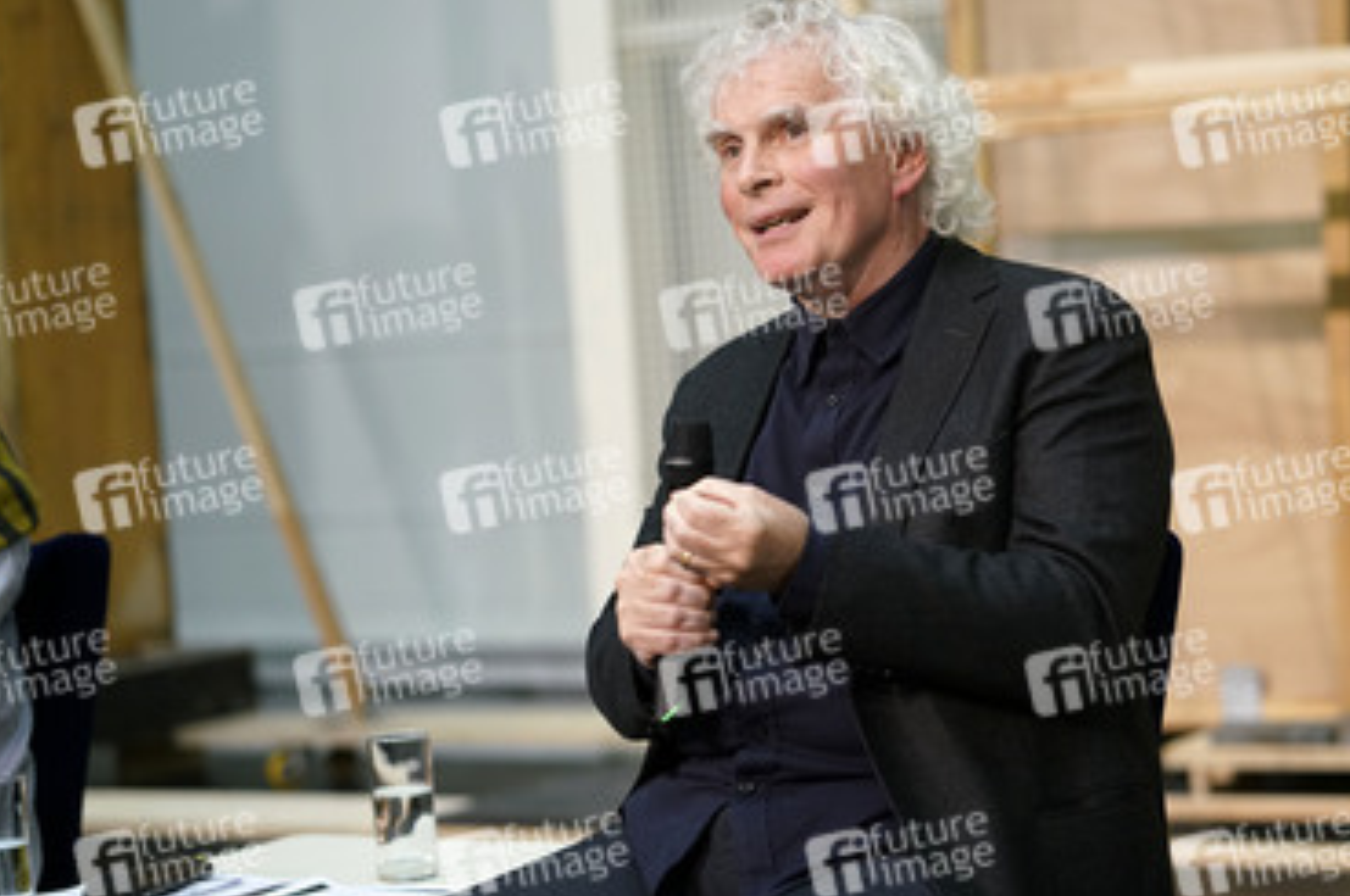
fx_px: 3895
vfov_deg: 13.1
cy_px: 399
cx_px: 803
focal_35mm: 104
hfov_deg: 19.6
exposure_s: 1/200
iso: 1600
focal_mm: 85
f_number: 2.8
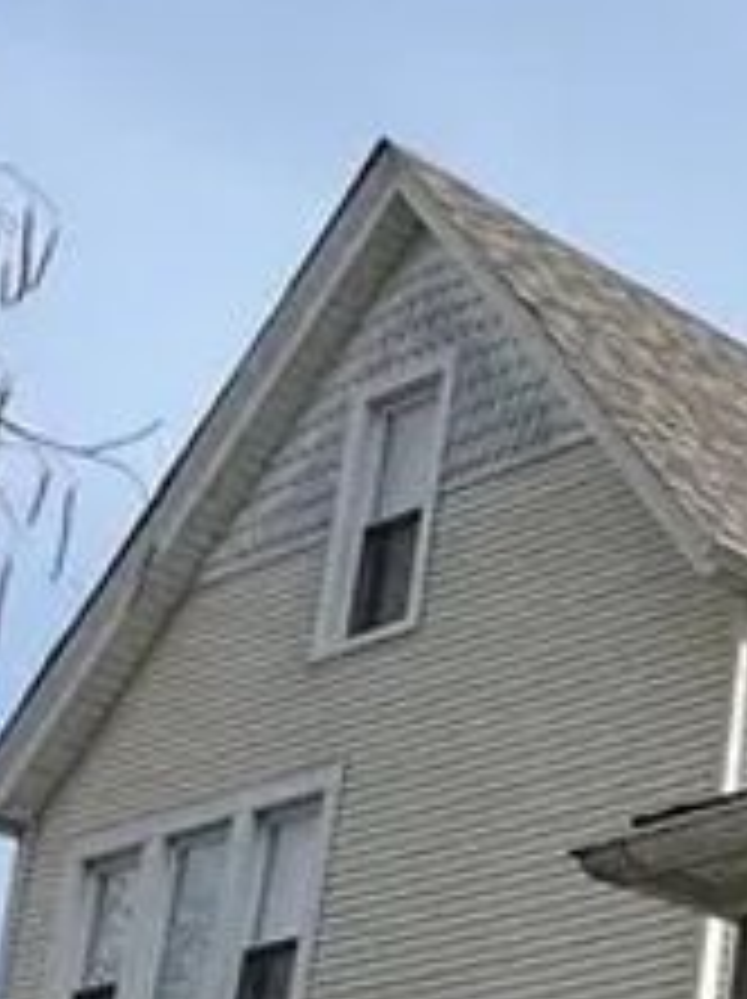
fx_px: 2306
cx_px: 1881
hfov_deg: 13.0
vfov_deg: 22.6
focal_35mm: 80
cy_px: 1177
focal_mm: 1.57
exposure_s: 1/1119
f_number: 1.8
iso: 32
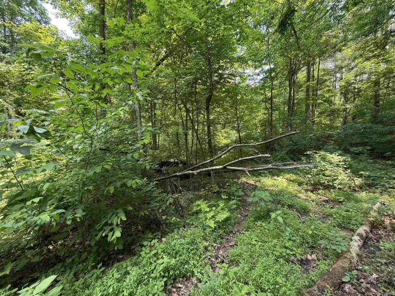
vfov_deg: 85.7
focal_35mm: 14
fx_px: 160
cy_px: 148
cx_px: 198
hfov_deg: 102.1
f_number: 2.2
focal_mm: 2.22
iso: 80
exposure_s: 1/99
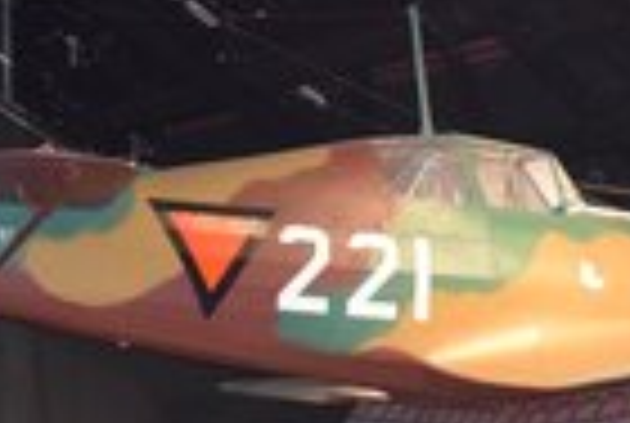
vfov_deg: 10.4
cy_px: 272
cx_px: 459
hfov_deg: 15.4
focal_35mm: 132
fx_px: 2322
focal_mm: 31
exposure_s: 1/8
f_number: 4.2
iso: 3200
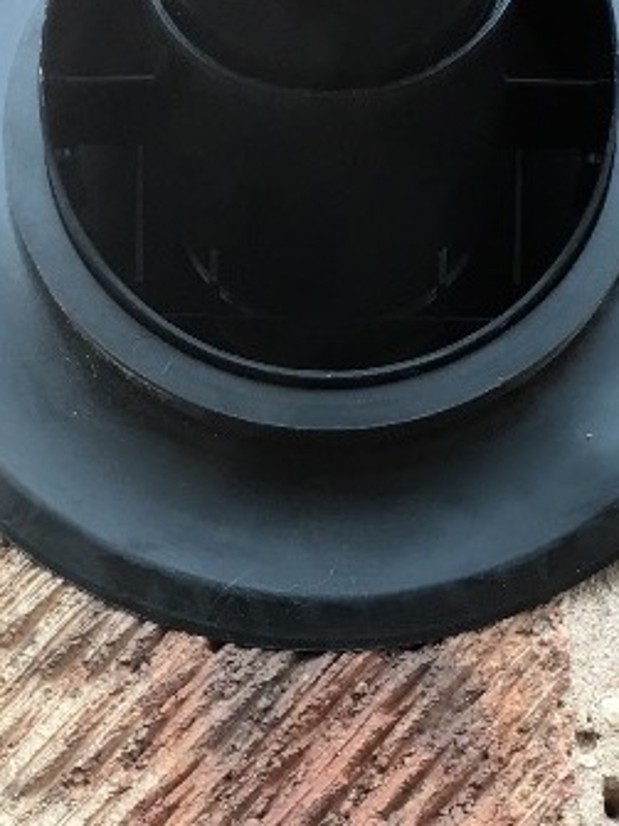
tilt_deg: +17.2
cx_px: 306
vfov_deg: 18.7
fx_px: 2481
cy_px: 658
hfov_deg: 14.2
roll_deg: +0.6
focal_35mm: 104
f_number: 2.2
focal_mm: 4.15
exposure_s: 1/33
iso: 25
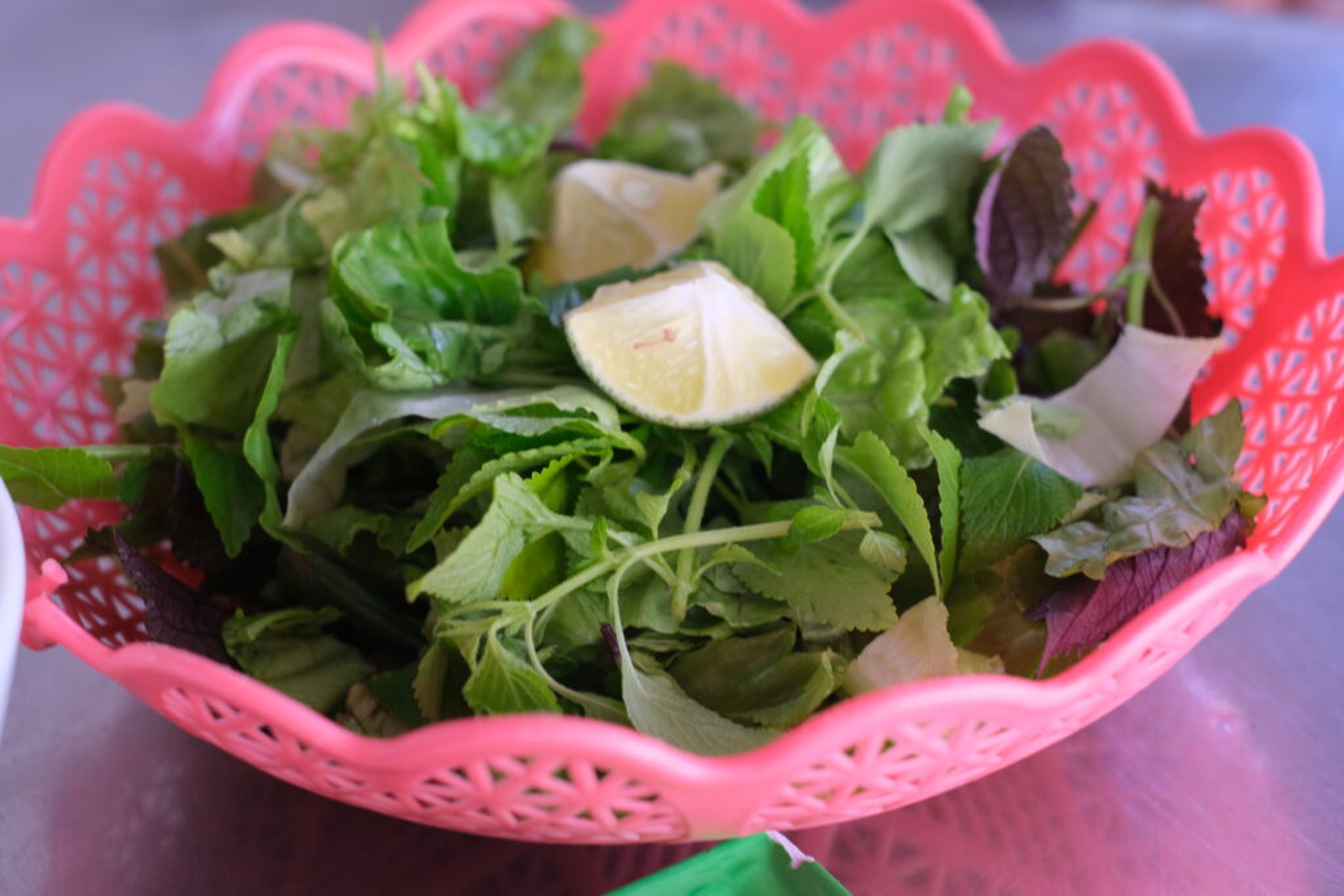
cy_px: 448
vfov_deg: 25.5
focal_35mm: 53
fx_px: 1979
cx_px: 672
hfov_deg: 37.5
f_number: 4
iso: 640
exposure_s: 1/38
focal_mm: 35
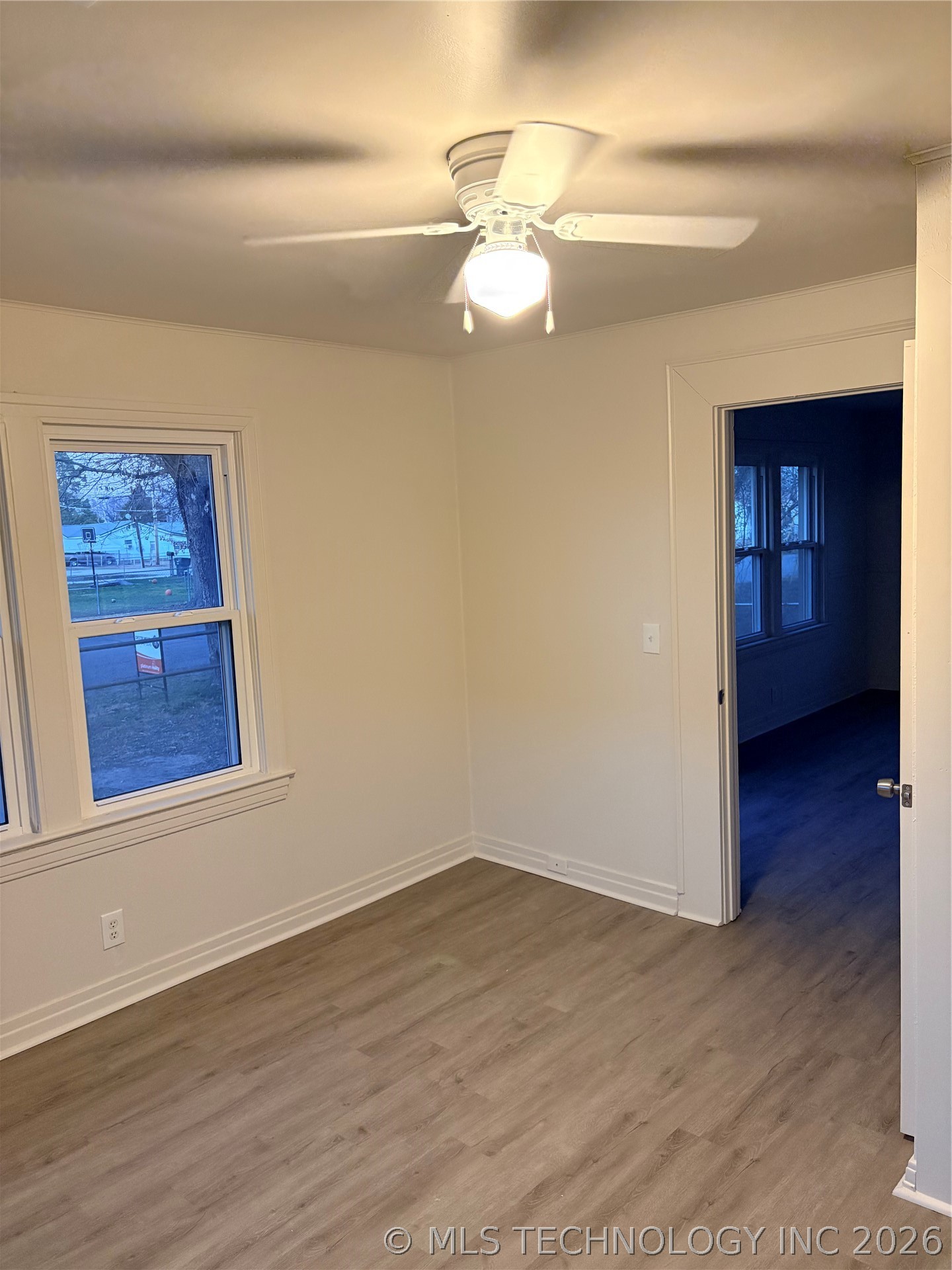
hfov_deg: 53.1
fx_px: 953
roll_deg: +2.8
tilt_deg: -5.4
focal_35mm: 26
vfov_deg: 67.3
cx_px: 476
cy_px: 635
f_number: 1.6
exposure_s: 1/60
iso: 400
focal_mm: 5.96
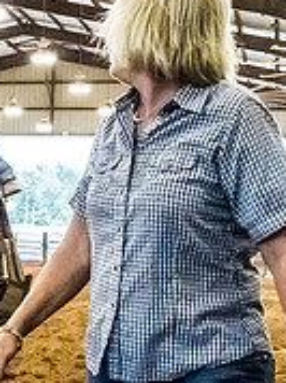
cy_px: 179
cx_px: -96
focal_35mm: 99
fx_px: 1093
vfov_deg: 19.9
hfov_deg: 14.2
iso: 6400
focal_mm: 18
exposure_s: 1/125
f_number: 6.3
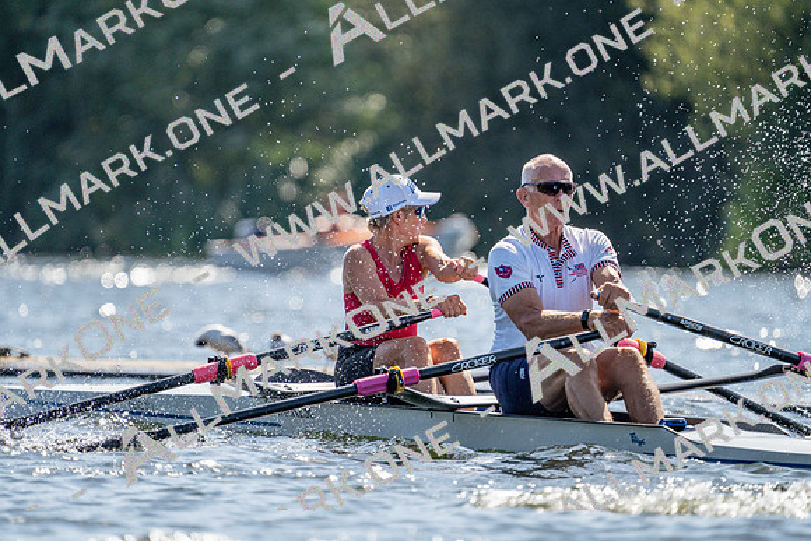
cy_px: 270
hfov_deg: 3.4
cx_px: 406
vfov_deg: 2.3
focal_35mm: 600
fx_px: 13519
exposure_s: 1/2000
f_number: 6.3
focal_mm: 600
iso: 500
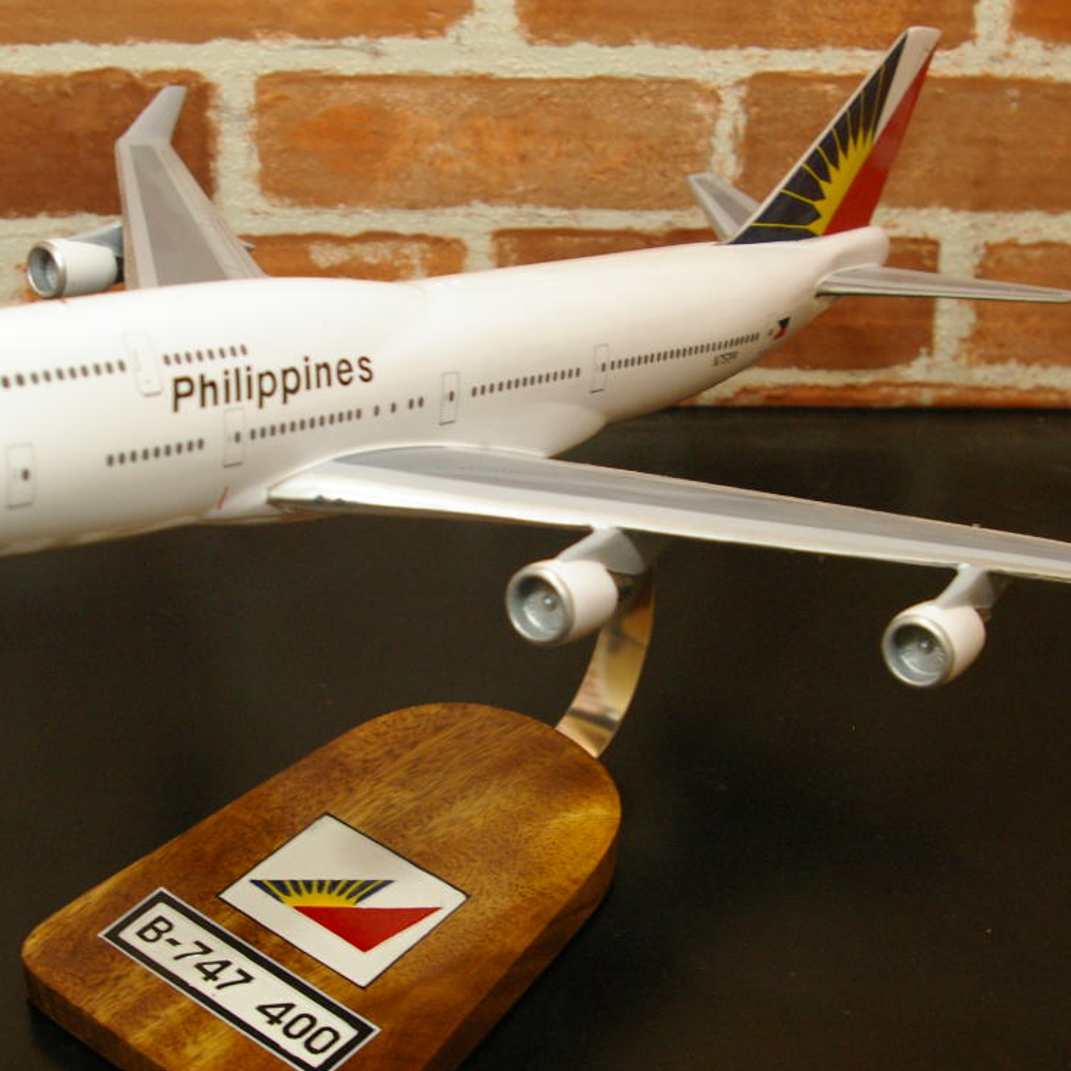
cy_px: 527
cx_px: 454
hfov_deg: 27.3
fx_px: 2205
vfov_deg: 27.3
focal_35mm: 63
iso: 800
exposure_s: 1/45
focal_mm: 24
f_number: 5.6
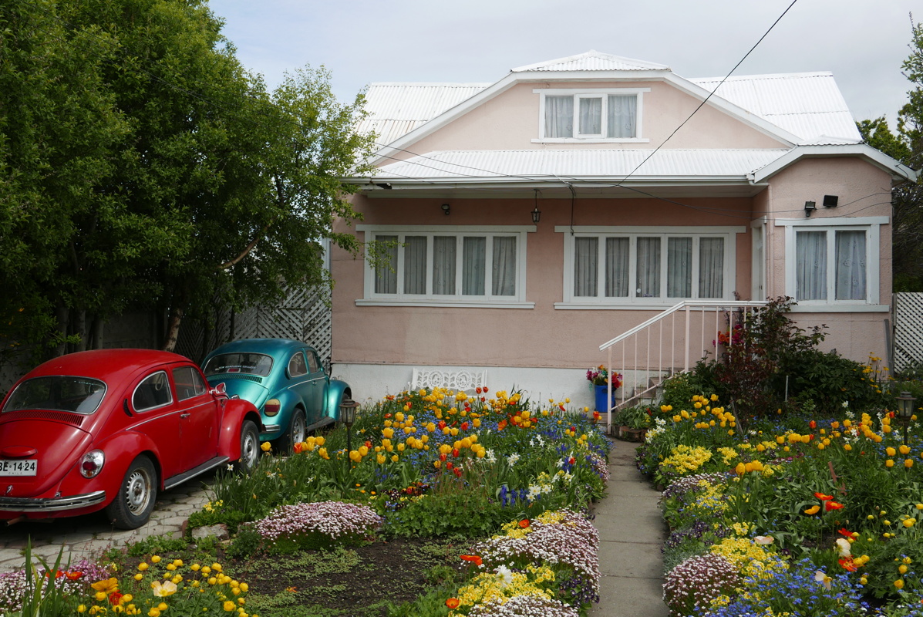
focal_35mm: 37
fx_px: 949
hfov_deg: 51.9
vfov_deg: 36.0
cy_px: 308
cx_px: 462
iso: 200
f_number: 5.6
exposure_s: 1/640
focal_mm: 16.5
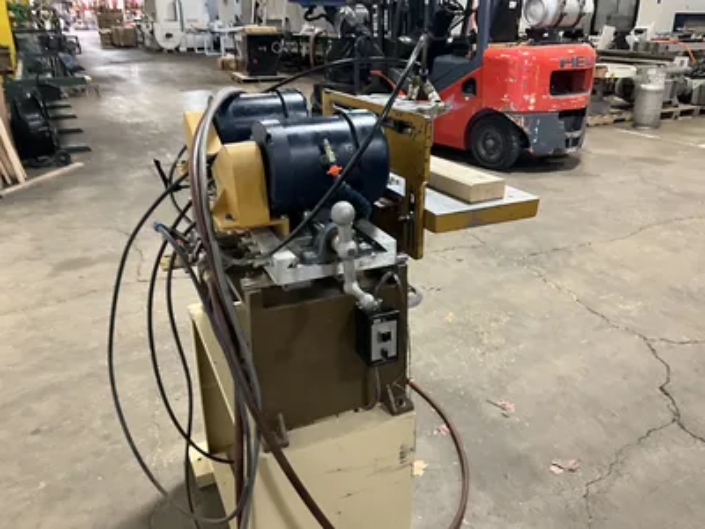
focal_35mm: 29
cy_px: 264
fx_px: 591
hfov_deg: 61.7
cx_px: 352
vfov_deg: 48.2
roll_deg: -0.1
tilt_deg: -25.3
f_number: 1.8
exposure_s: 1/48
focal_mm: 3
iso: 320
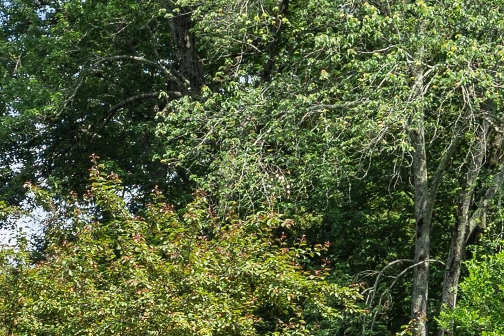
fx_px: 1946
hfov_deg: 14.6
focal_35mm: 139
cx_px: 75
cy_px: 593
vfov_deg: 9.4
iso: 100
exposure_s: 1/200
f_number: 8
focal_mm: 22
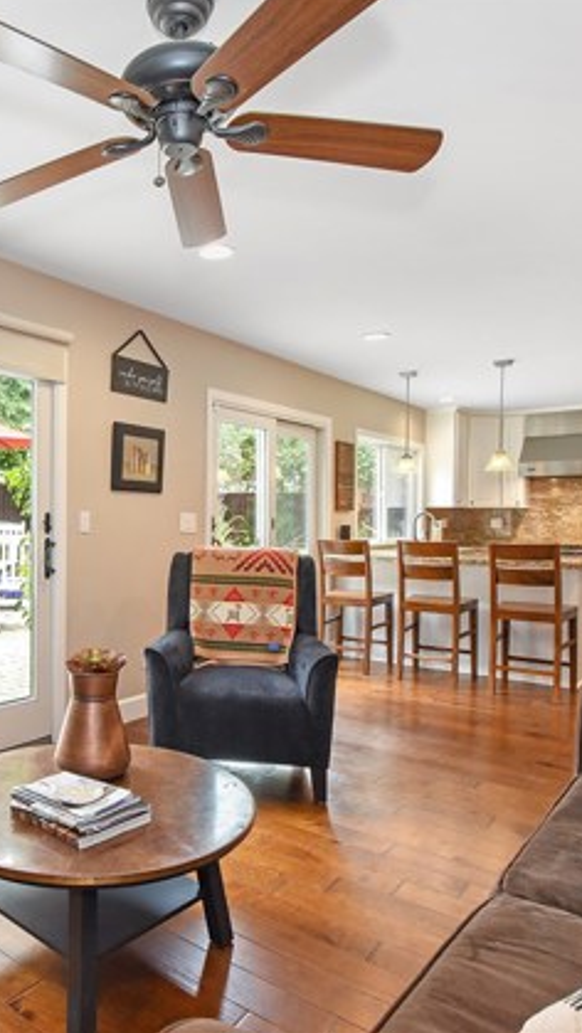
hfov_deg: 44.9
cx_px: 101
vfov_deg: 76.3
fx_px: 658
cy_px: 510
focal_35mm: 24
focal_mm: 10
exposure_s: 1/250
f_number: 8
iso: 1000
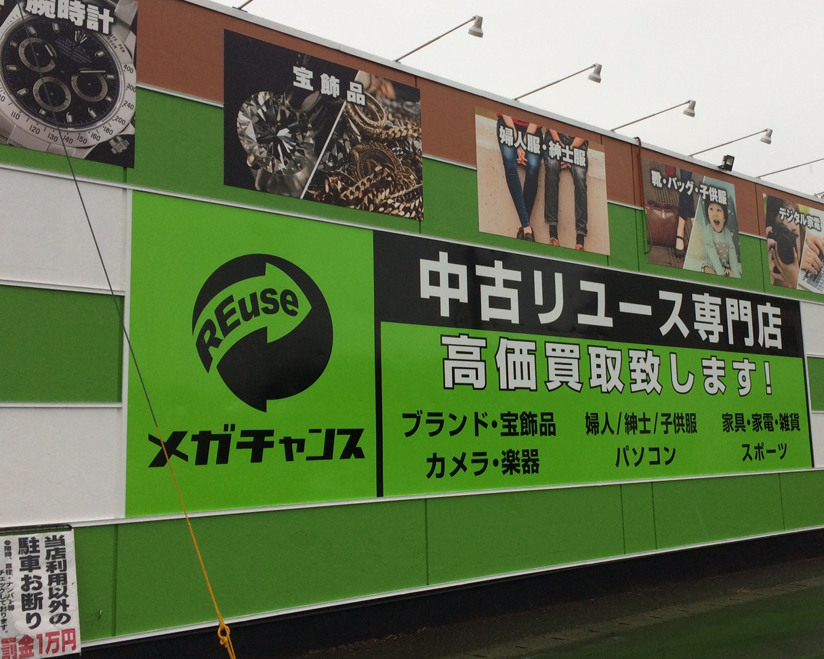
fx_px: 927
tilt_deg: +7.5
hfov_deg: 47.4
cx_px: 525
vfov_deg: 39.1
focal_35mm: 38
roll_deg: +2.2
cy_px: 312
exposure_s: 1/380
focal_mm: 4.15
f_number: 2.2
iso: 32
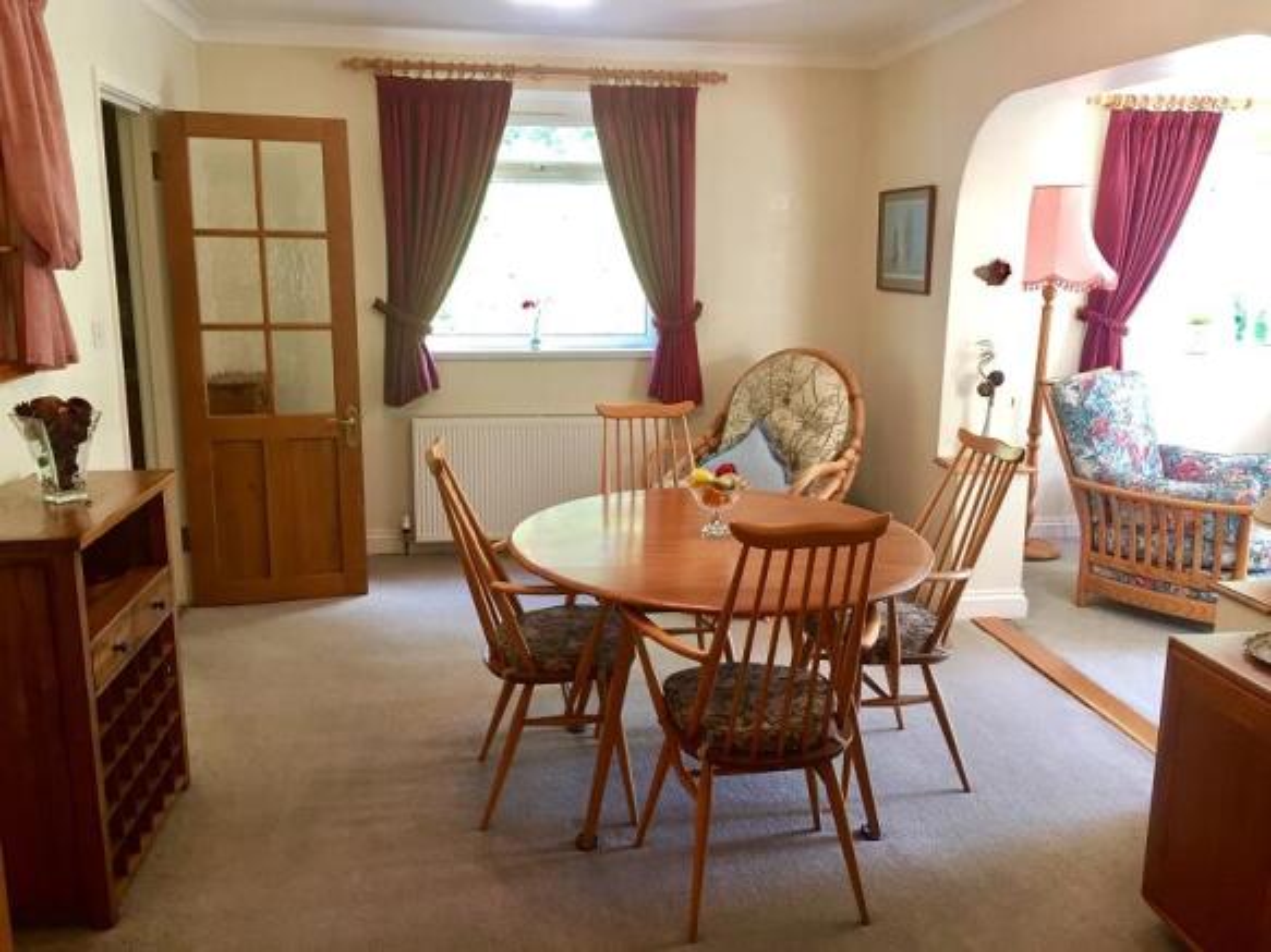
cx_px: 636
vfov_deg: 48.2
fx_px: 1065
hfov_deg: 61.7
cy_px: 476
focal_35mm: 29
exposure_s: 1/33
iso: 125
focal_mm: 4.15
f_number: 2.2
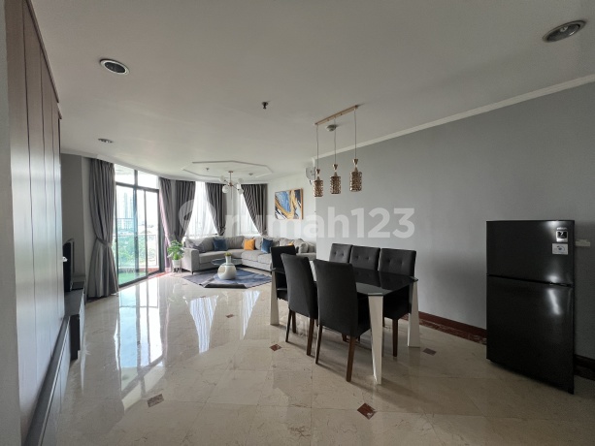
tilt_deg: -0.2
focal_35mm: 13
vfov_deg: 89.9
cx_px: 298
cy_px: 223
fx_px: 223
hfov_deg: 106.2
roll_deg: +0.9
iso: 100
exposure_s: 1/99
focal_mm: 1.57
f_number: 1.8
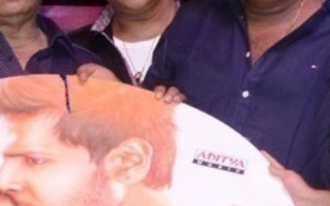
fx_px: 3161
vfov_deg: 3.7
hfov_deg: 6.0
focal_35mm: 352
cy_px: 263
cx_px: -10
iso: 1250
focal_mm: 45
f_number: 7.1
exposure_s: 1/125
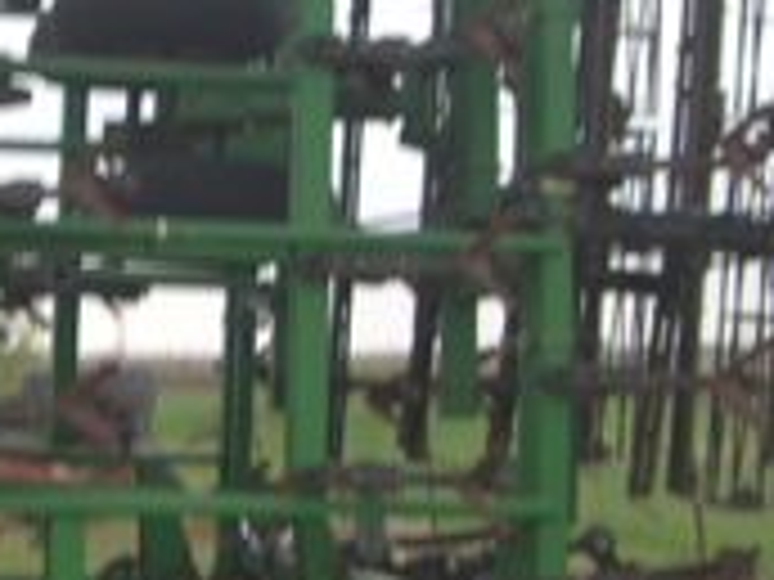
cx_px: 202
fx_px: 2683
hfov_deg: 16.3
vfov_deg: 12.3
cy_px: 234
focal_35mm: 120
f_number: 2.7
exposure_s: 1/100
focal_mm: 6.2
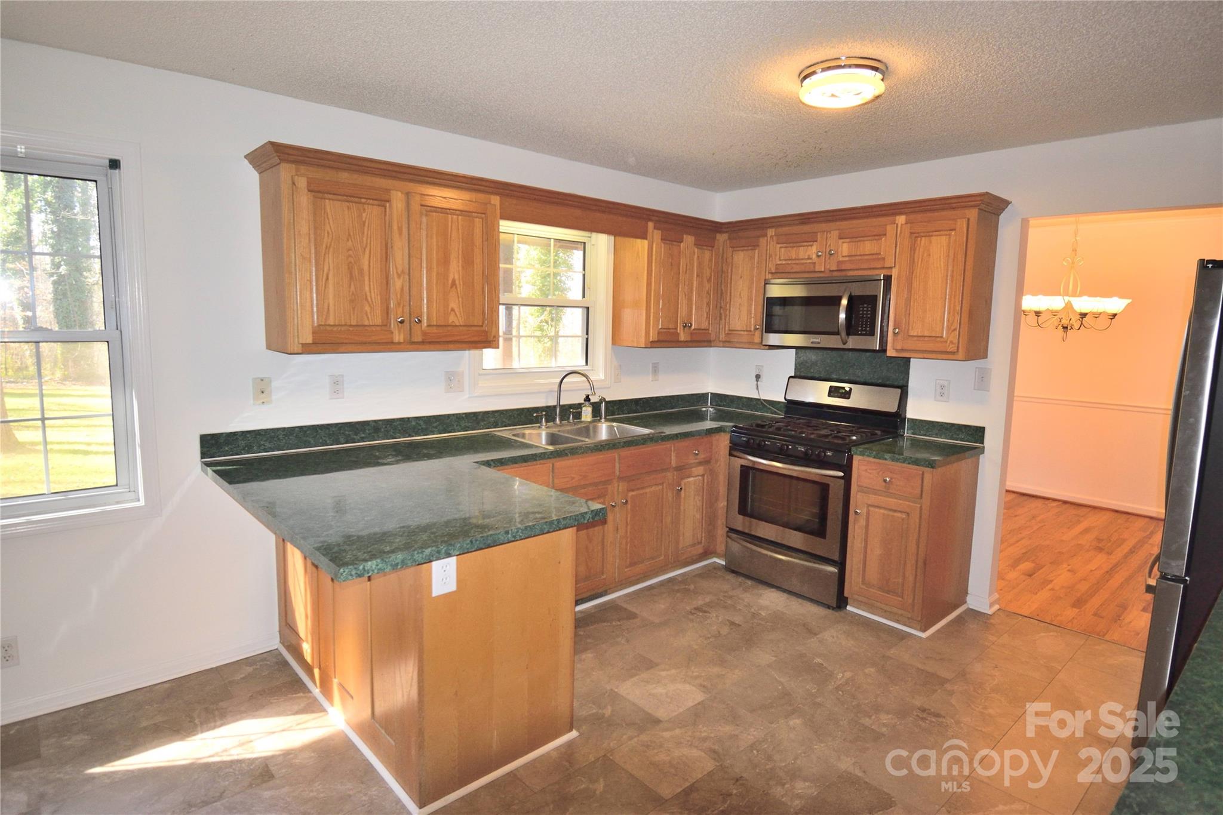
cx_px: 612
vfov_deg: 63.2
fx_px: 662
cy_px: 408
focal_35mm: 20
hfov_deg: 85.4
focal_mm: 13
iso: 400
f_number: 4.8
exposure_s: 1/60
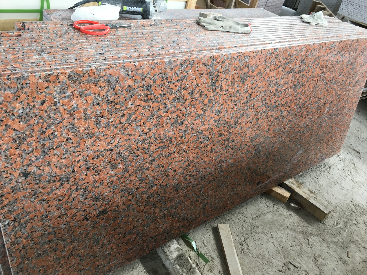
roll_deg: -13.6
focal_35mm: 29
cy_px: 138
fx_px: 307
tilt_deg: -33.8
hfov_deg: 61.7
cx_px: 184
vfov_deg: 48.2
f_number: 2.2
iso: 32
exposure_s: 1/33
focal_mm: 4.15
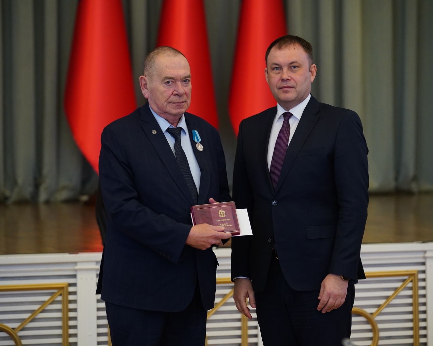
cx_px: 226
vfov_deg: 10.4
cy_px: 173
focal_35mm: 149
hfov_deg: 12.9
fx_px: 1910
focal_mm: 132
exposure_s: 1/250
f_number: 3.5
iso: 2500
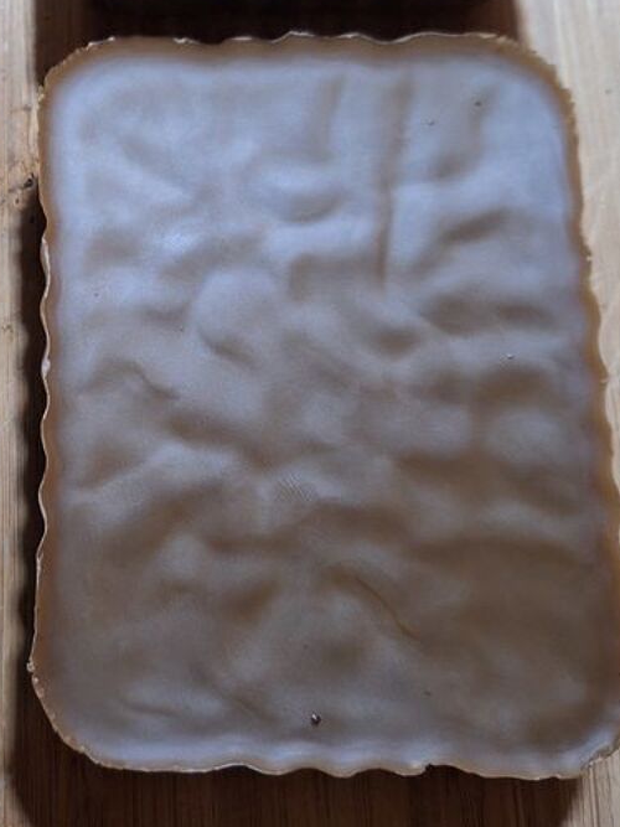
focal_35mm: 46
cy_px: 256
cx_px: 9
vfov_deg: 40.6
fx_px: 1099
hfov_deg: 29.5
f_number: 1.8
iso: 320
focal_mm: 5.54
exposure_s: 1/20
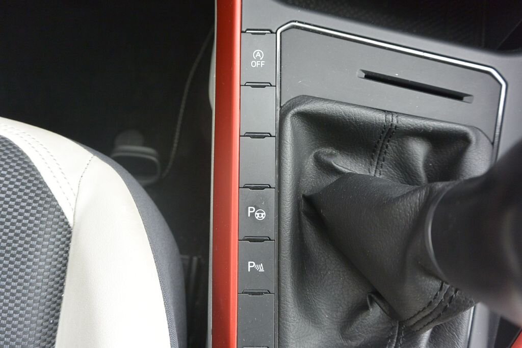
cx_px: 261
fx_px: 392
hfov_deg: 67.4
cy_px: 174
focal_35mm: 27
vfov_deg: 47.9
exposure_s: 1/125
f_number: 3.5
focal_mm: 10
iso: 250
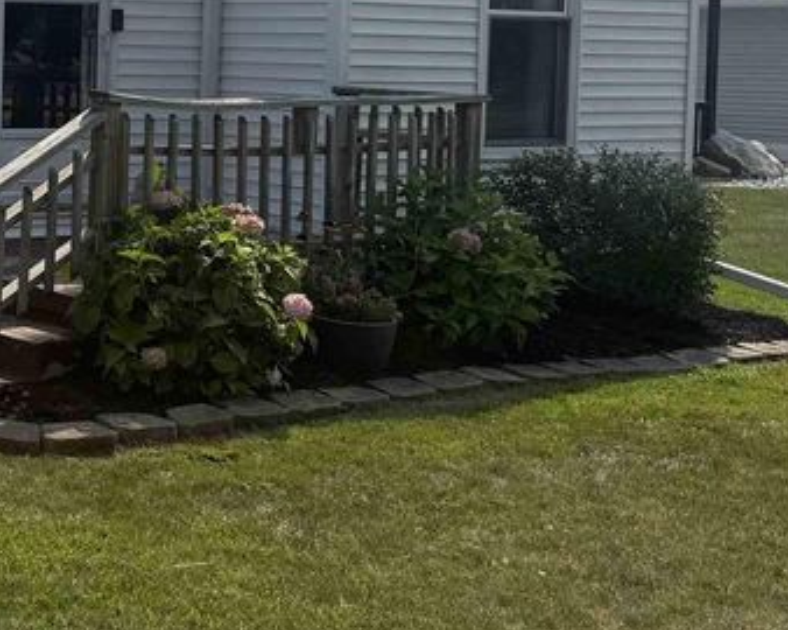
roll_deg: -1.0
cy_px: 84
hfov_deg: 22.7
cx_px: -338
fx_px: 1655
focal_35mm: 71
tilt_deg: -1.6
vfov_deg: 21.1
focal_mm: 6.76
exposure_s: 1/8130
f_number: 1.78
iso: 100
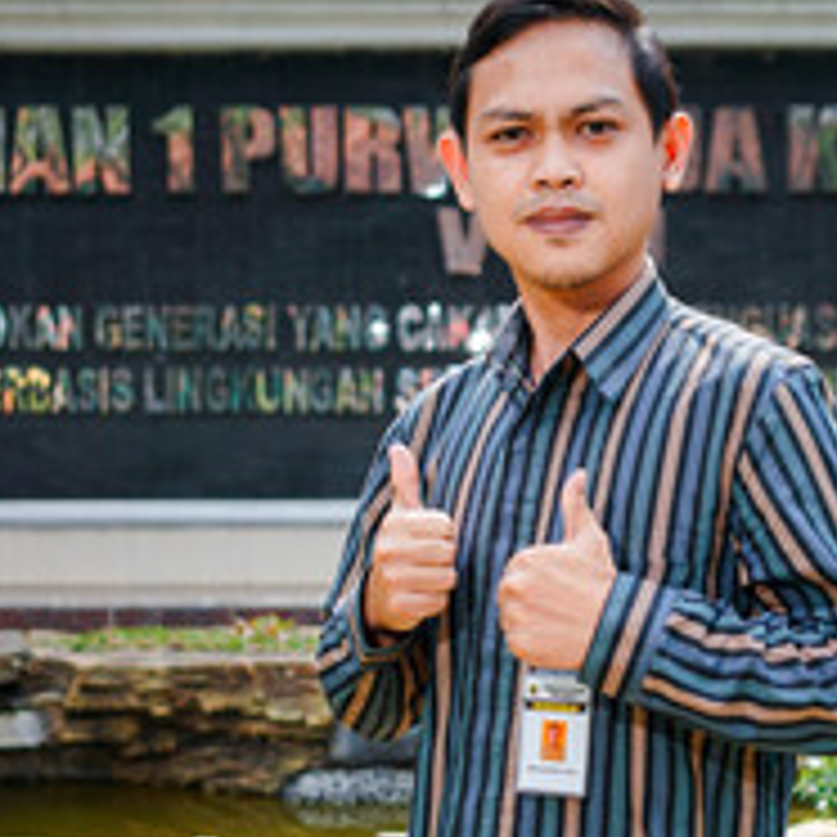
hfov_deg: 21.6
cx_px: 540
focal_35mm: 80
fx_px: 2188
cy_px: 580
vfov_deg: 21.5
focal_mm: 35
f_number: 3.2
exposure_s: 1/1000
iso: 200
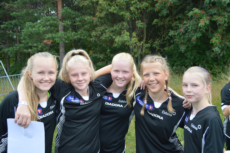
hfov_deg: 53.2
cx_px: 115
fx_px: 230
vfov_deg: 36.8
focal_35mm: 36
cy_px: 76
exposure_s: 1/125
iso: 100
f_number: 4
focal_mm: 24
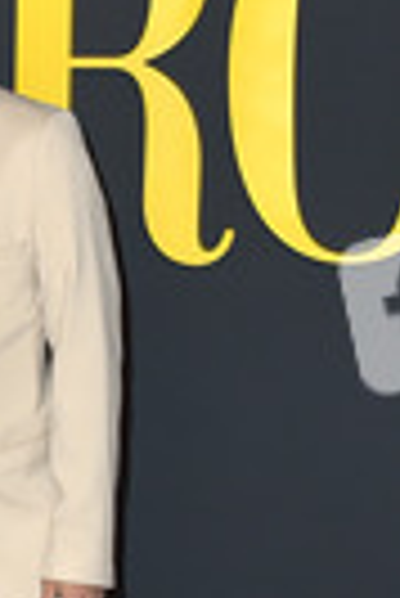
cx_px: -196
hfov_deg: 13.5
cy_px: 513
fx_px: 1596
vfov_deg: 20.9
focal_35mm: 96
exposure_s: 1/250
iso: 320
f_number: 6.3
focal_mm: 32
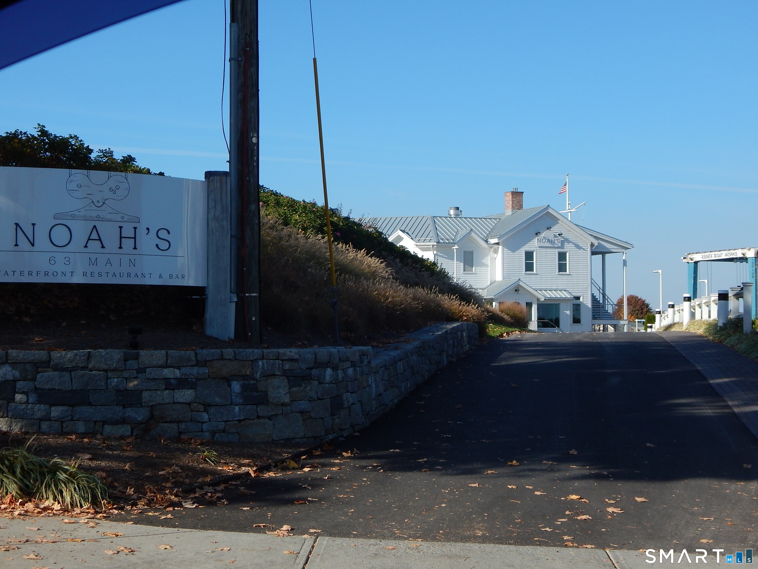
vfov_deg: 24.0
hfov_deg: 31.7
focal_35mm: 61
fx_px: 1336
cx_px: 379
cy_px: 284
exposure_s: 1/1000
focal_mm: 10.9
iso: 125
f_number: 4
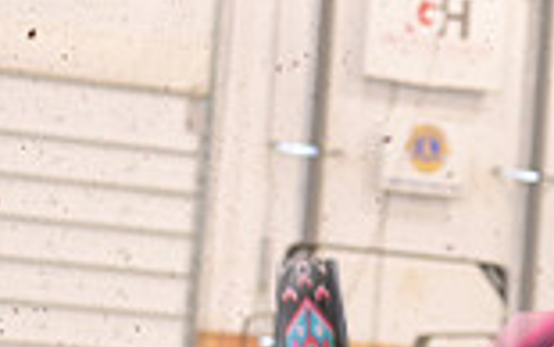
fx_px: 4486
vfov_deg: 4.4
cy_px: 513
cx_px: 940
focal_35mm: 297
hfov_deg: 6.9
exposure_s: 1/250
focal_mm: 78
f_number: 3.5
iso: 2500
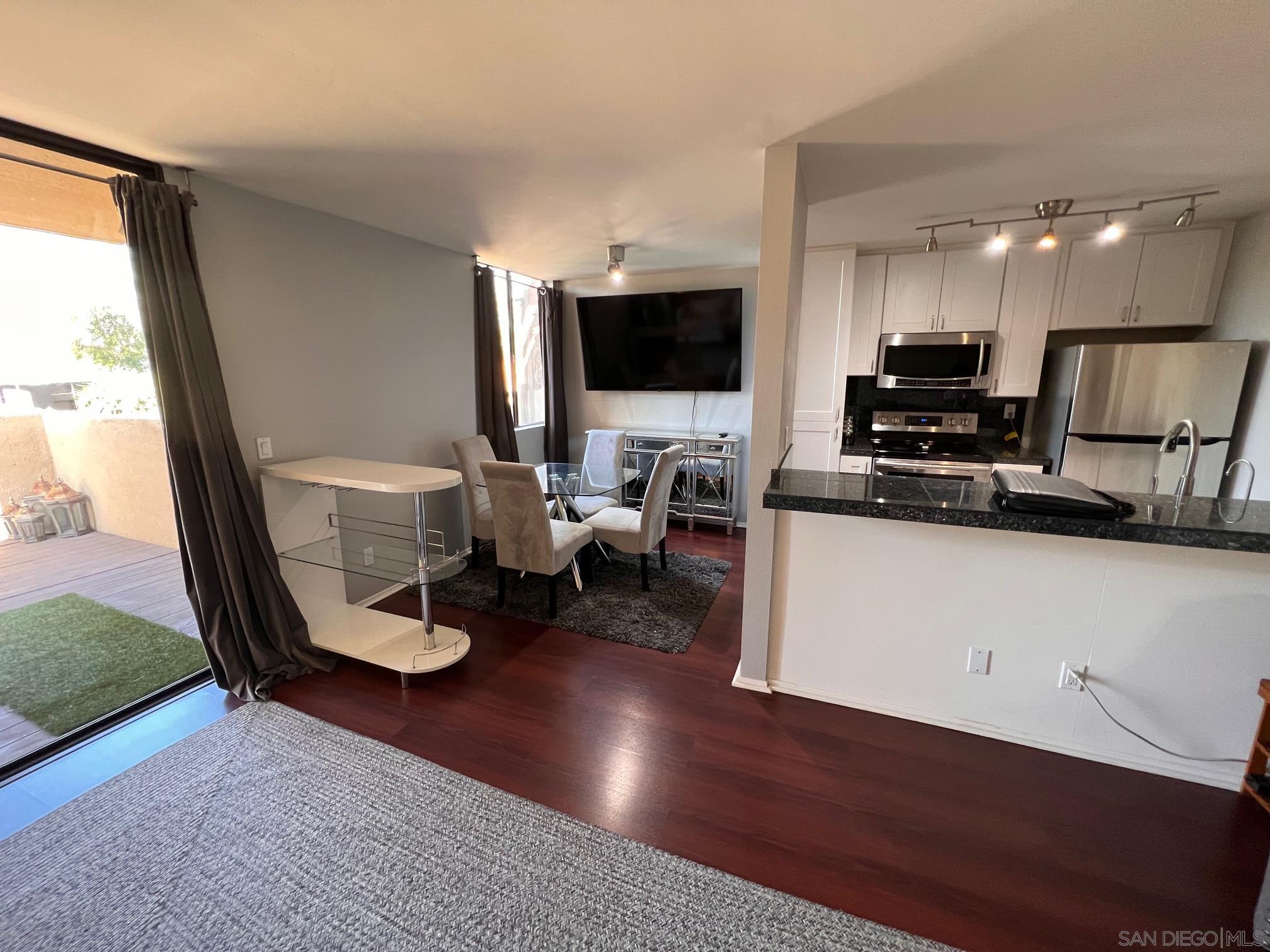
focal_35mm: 13
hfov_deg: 106.2
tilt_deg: -11.9
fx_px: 477
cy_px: 476
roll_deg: -0.1
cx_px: 635
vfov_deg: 89.9
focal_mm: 1.57
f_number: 1.8
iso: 250
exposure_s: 1/60
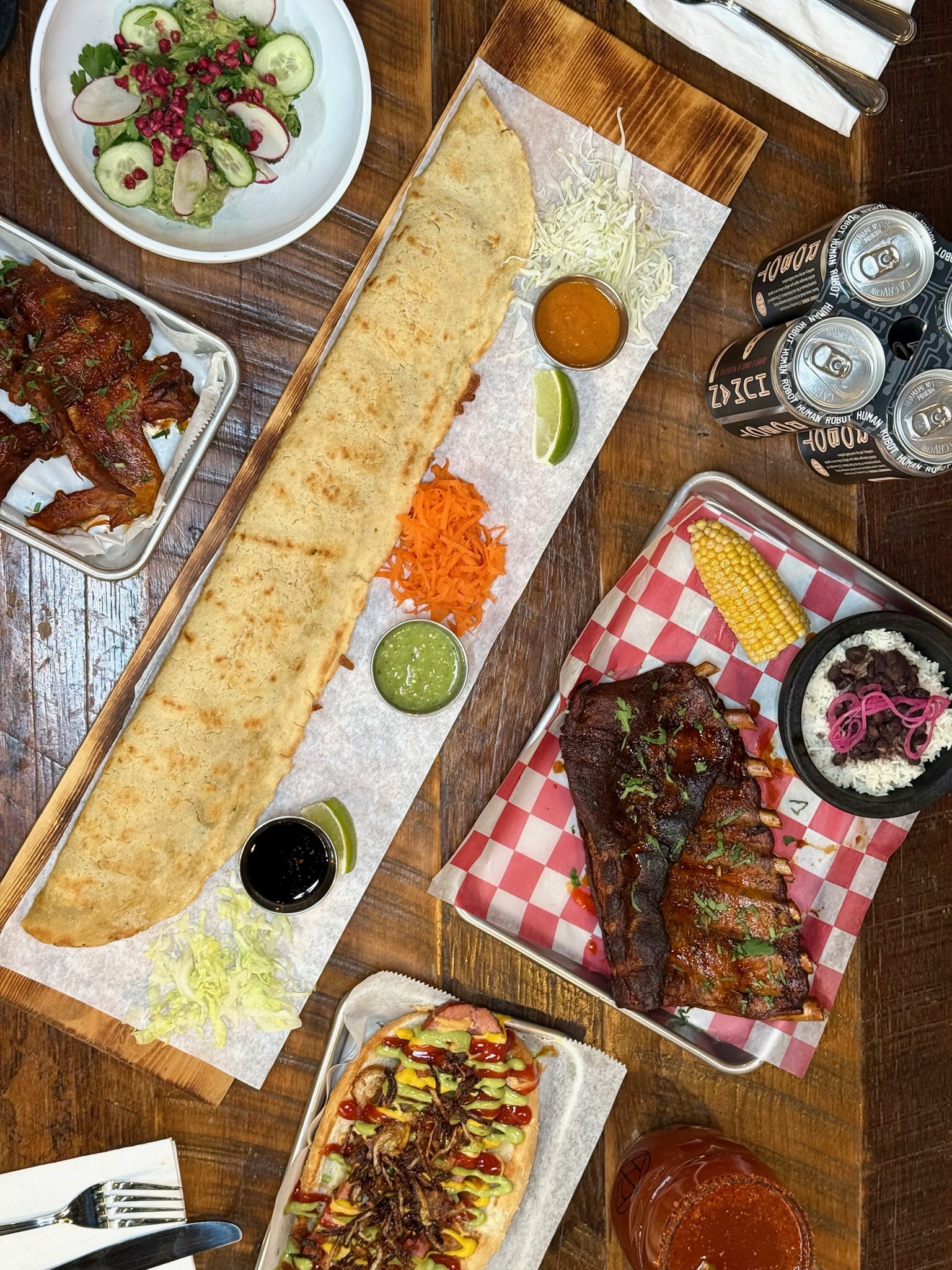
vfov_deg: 39.7
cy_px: 635
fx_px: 1760
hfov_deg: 30.3
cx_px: 476
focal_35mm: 48
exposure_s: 1/60
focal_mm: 6.76
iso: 160
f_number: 1.78
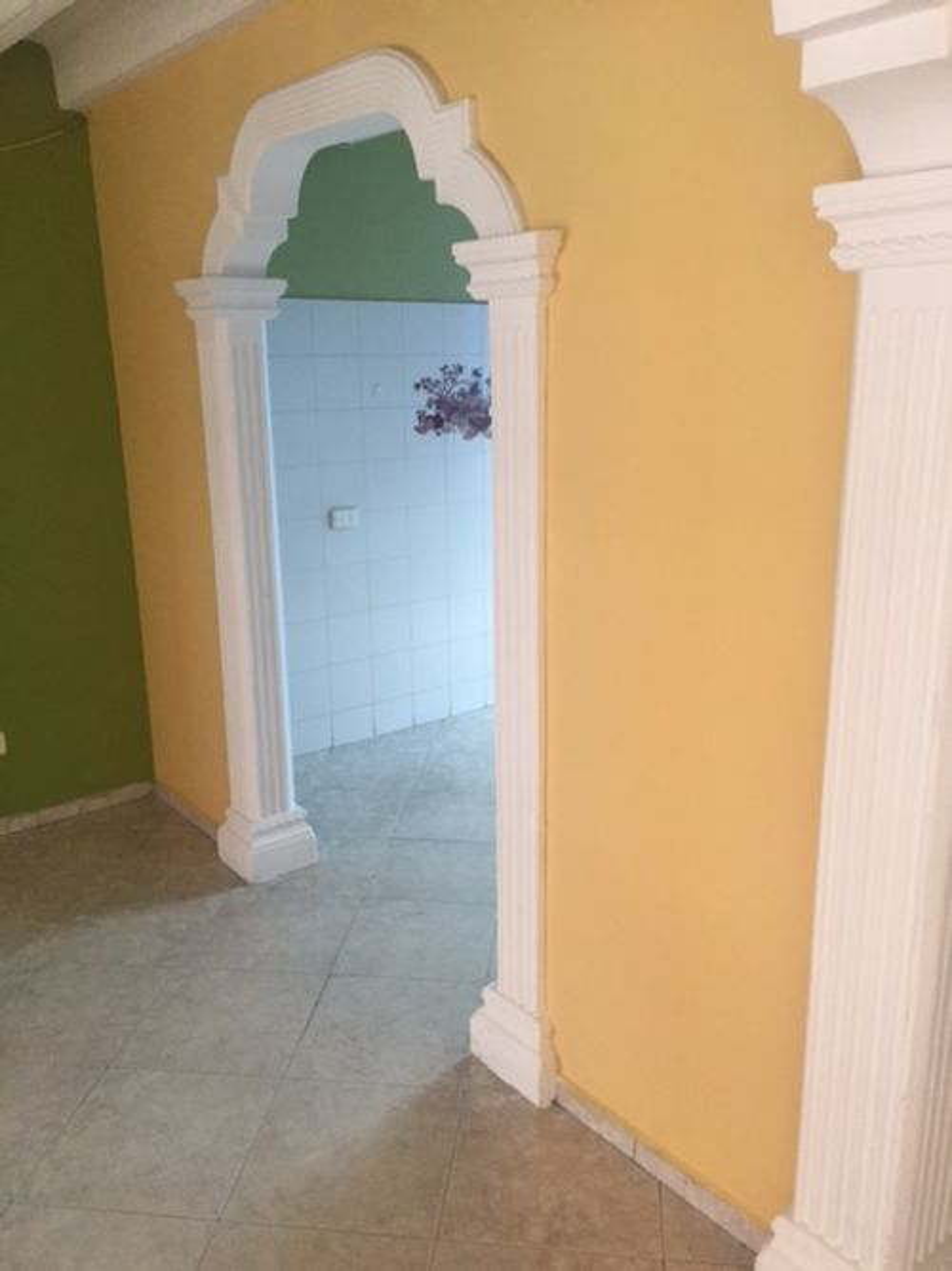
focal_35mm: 29
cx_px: 476
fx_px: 1064
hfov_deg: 48.2
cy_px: 636
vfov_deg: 61.7
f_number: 2.2
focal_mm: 4.15
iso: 50
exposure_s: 1/30
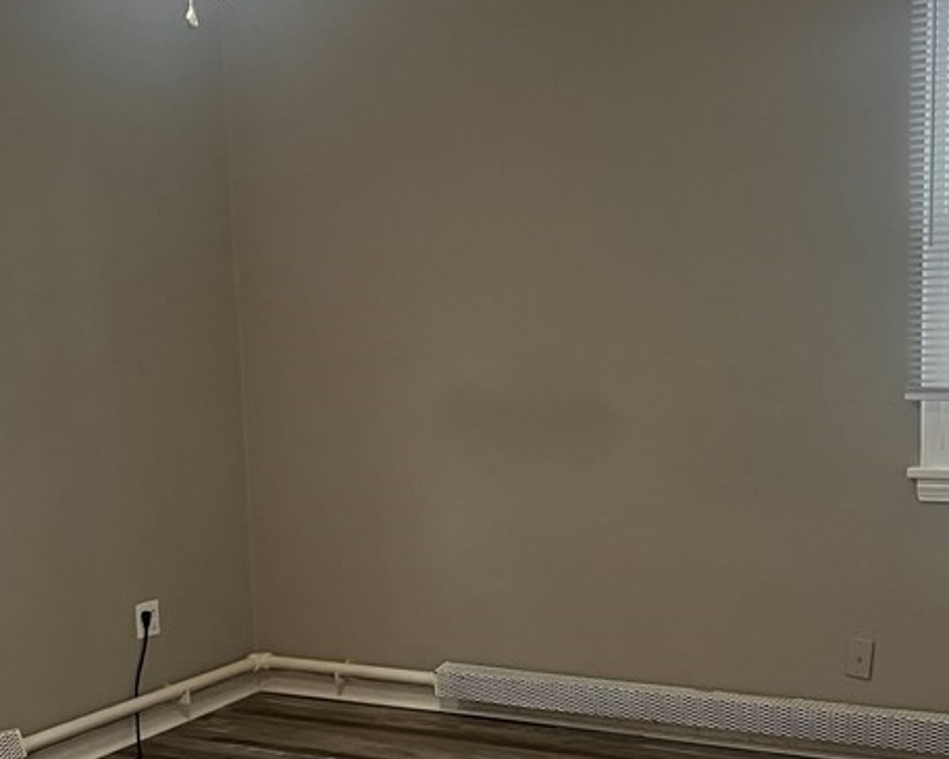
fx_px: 1601
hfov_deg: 32.8
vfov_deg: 26.4
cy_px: 543
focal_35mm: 57
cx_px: 325
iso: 125
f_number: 1.6
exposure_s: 1/60
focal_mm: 5.1
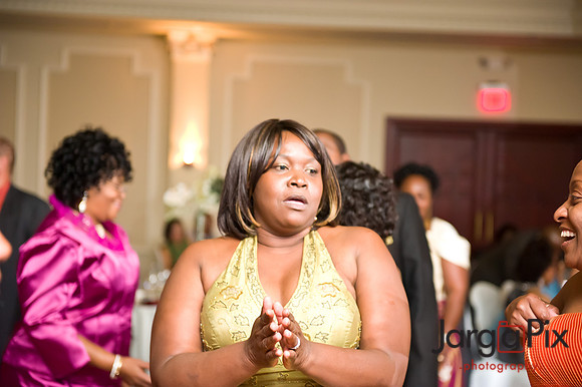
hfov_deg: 28.9
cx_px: 291
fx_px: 1131
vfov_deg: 19.4
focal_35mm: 70
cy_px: 194
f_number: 3.2
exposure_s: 1/125
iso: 3200
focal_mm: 70
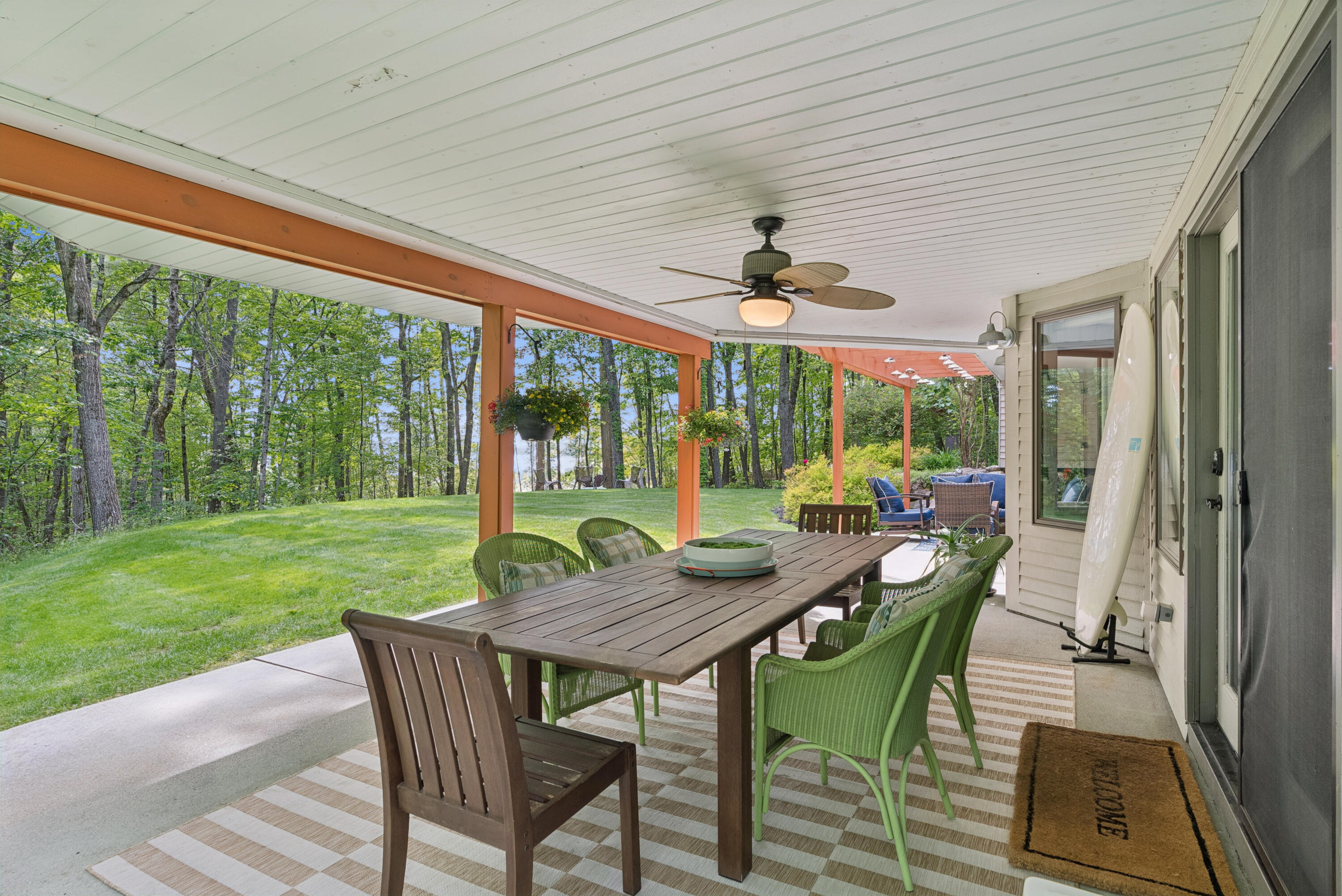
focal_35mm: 18
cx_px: 671
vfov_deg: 67.4
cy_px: 448
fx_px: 671
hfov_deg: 90.0
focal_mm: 18
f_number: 7.1
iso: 320
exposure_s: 1/30
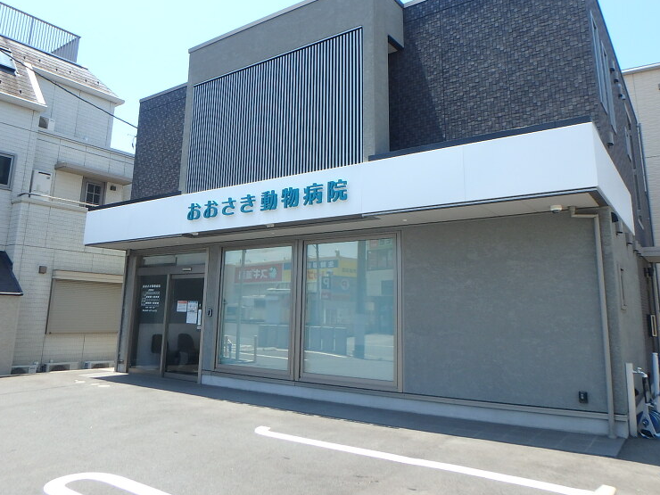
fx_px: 515
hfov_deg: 65.3
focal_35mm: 27
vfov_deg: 51.1
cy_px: 208
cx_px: 332
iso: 125
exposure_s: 1/640
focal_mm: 3.7
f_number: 3.5
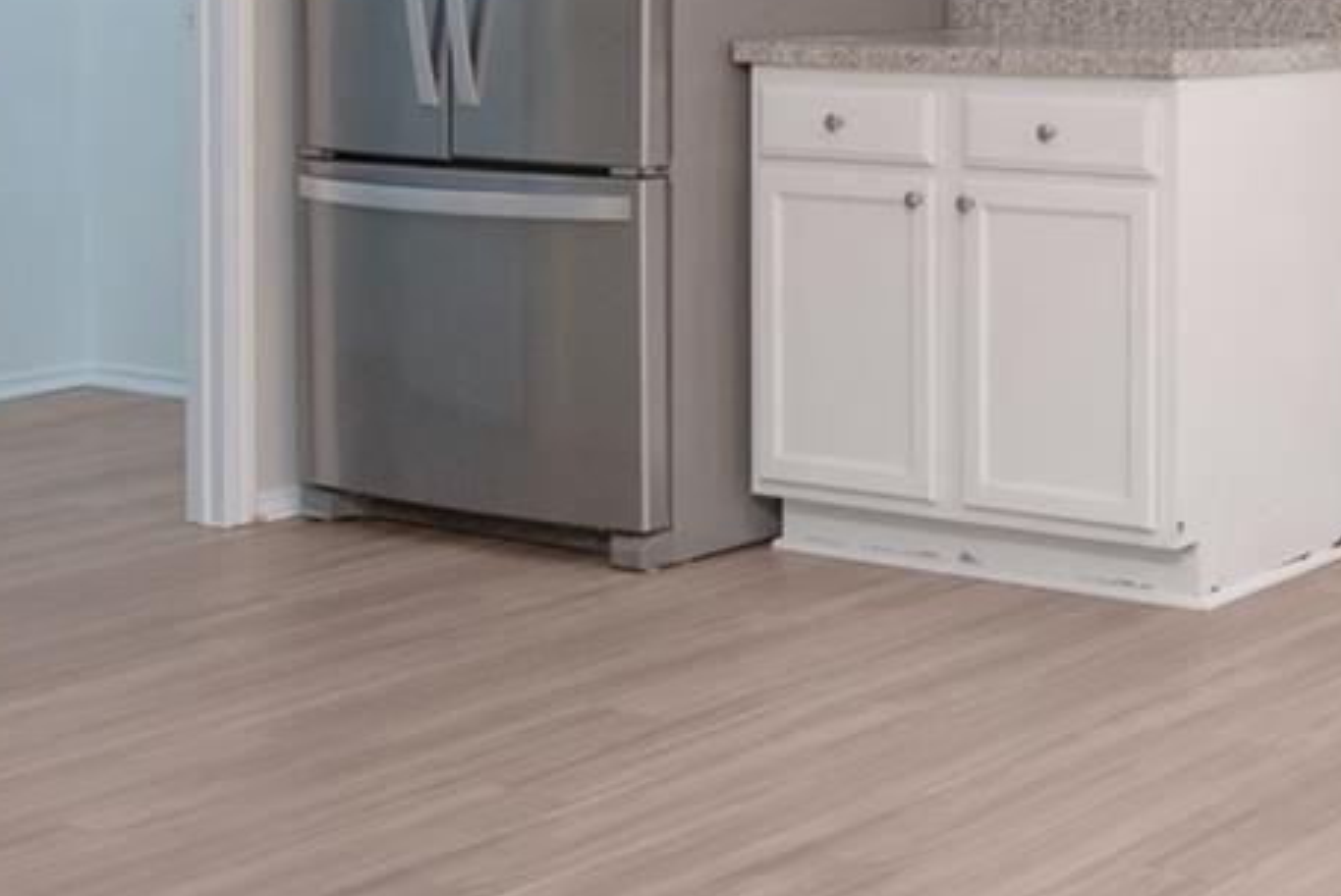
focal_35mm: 72
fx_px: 2684
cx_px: 1518
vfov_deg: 18.3
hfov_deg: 25.7
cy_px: -59
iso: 320
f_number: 7.1
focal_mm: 16
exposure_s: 1/125
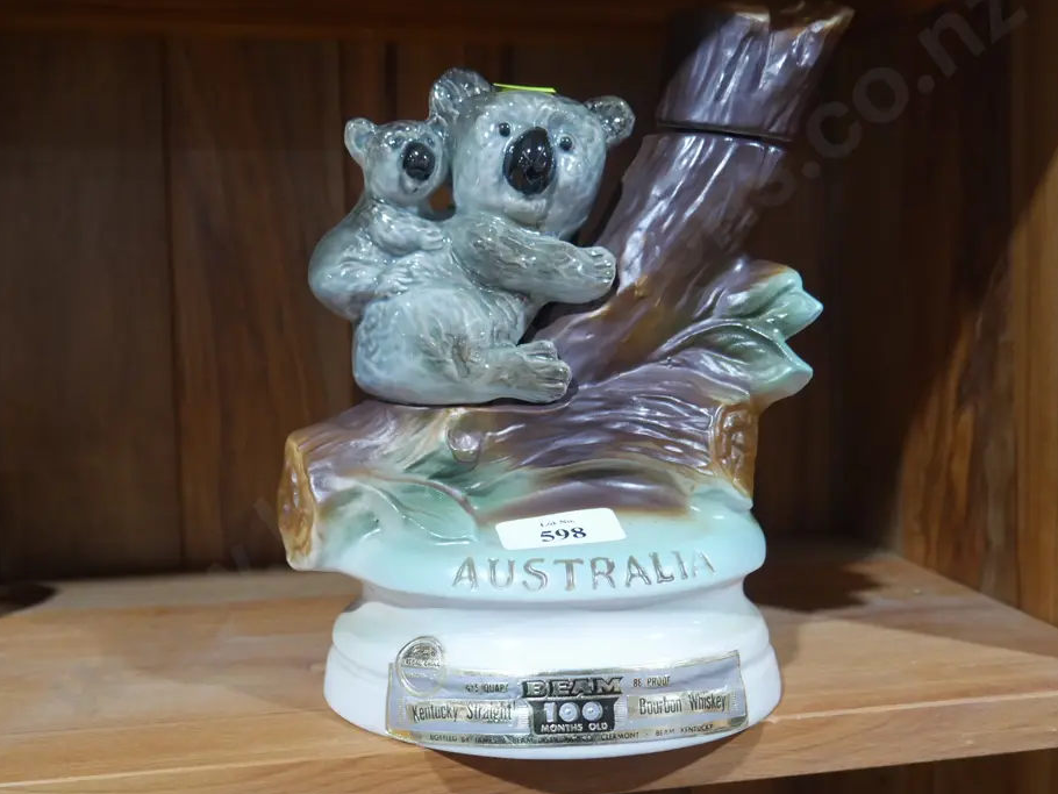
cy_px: 352
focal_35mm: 36
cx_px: 536
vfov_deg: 39.6
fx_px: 1101
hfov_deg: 51.3
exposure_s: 1/60
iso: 1000
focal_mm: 16
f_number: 3.6
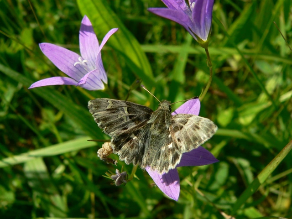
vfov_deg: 39.7
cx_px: 146
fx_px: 304
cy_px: 110
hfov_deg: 51.4
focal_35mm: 36
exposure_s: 1/500
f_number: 4
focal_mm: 6
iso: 80
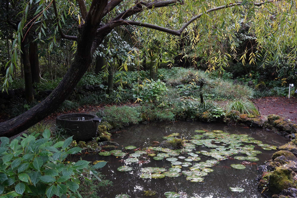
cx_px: 148
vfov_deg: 37.9
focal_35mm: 35
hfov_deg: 54.4
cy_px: 99
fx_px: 289
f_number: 9
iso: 1600
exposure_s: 1/100
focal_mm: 35
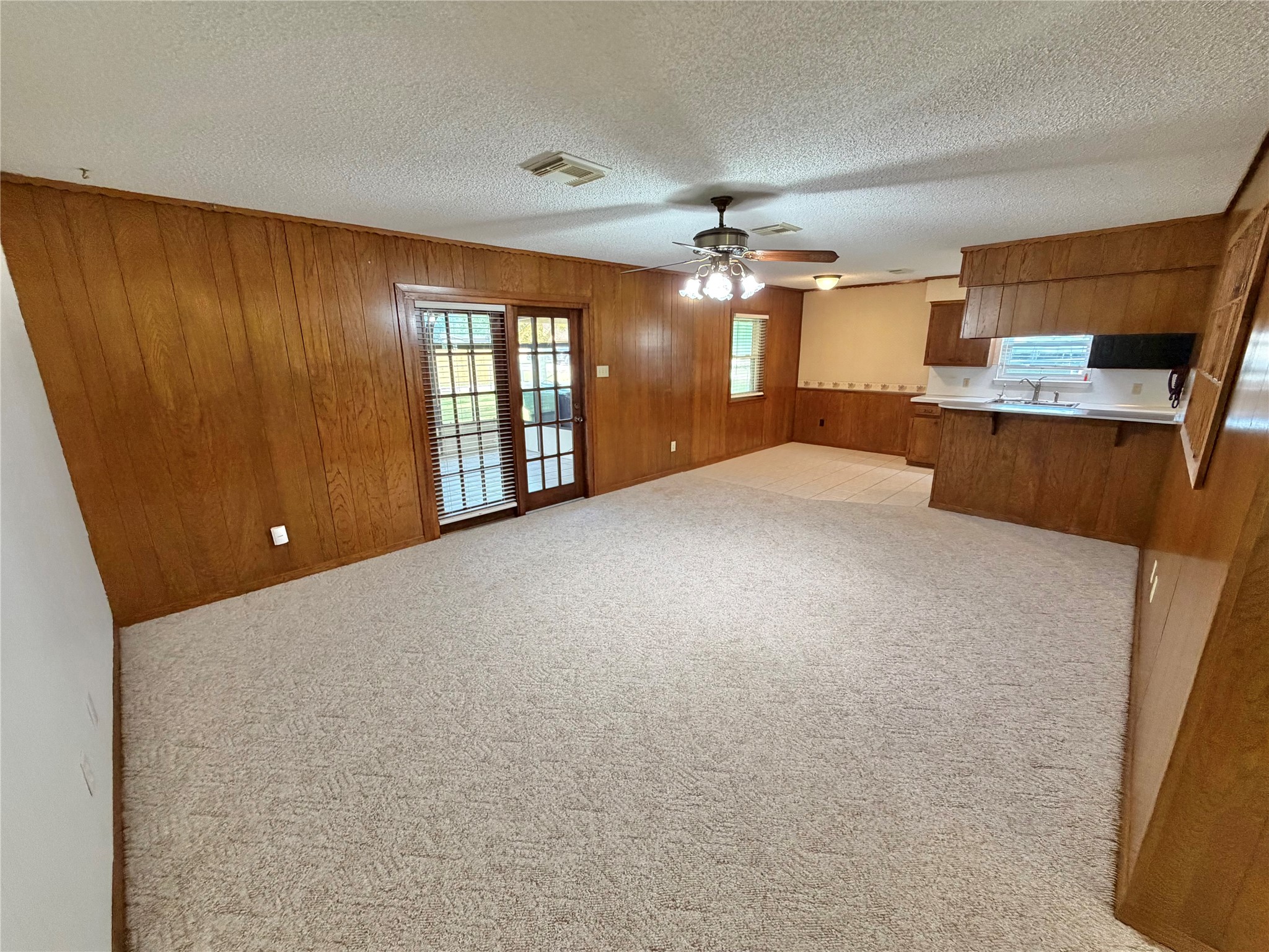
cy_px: 476
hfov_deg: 102.1
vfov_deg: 85.7
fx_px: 513
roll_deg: +0.5
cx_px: 634
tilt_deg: -14.5
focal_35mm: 14
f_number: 2.2
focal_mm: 2.22
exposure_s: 1/60
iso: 320
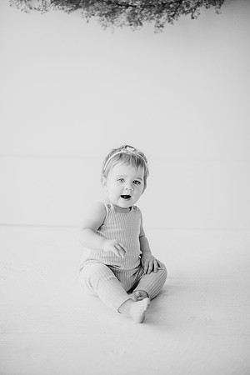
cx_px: 125
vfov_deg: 39.6
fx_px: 521
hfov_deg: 27.0
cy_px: 188
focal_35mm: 50
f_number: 1.8
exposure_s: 1/500
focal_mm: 50
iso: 640
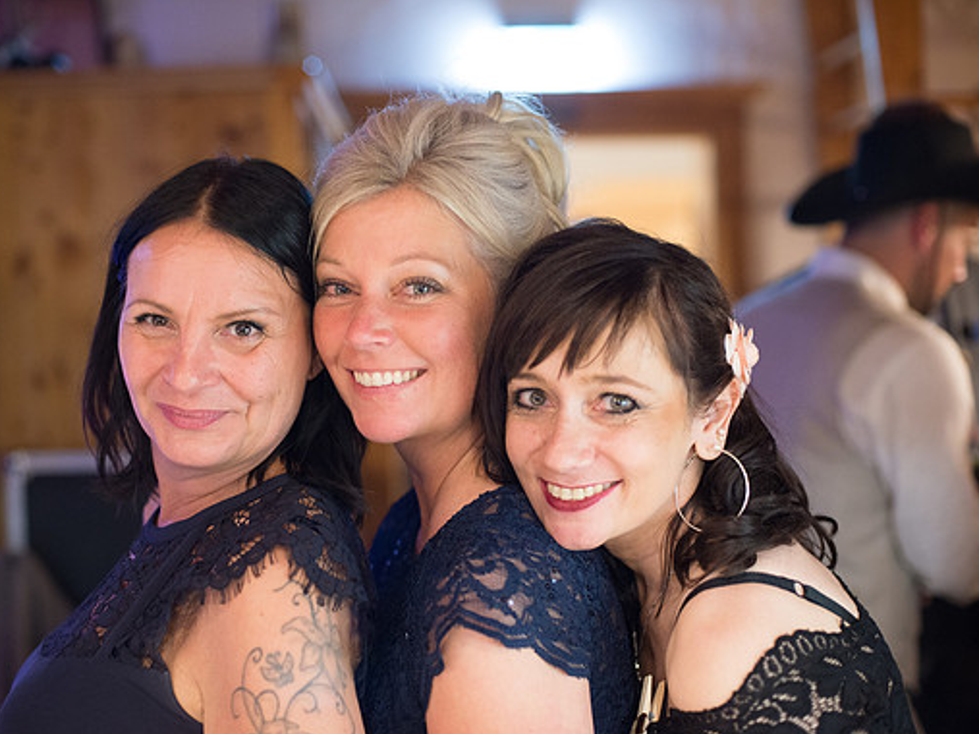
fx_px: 1555
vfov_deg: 26.5
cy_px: 372
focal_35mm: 55
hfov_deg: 34.9
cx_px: 425
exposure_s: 1/50
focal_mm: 50
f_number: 2.5
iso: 3200
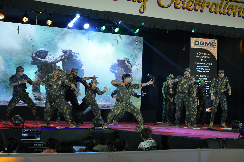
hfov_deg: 31.0
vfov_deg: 20.9
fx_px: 441
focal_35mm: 65
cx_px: 122
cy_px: 81
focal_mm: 65
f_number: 4
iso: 1000
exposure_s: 1/200
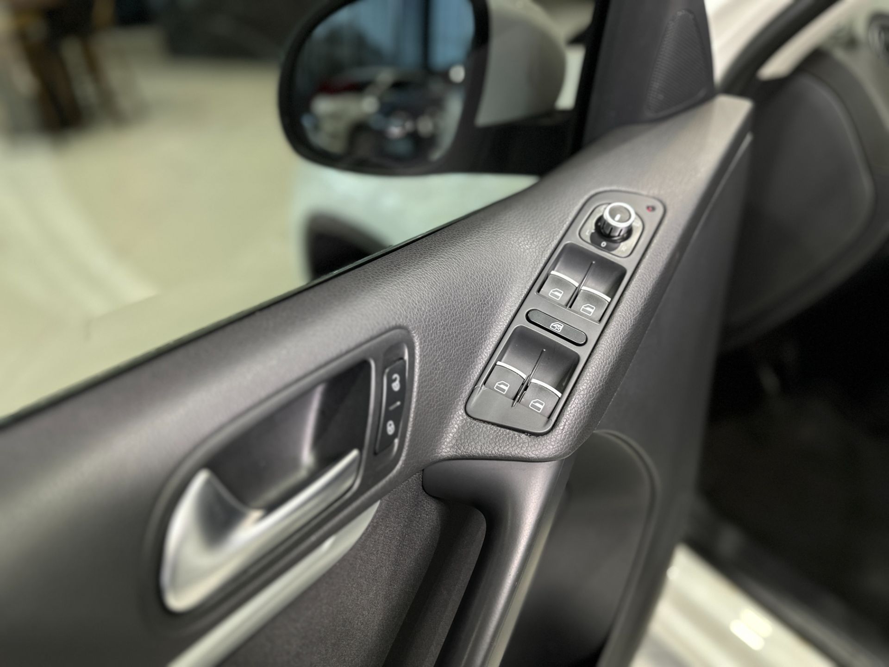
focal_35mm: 24
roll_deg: +4.1
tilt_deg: -32.6
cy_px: 334
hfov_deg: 71.6
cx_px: 444
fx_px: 616
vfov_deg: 56.8
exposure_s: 1/60
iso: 250
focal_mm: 6.86
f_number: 1.78
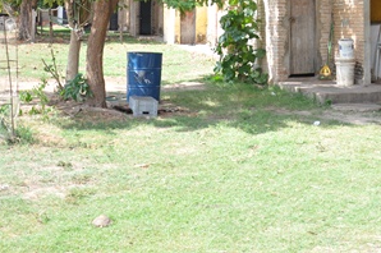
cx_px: 321
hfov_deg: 33.2
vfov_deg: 22.2
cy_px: -17
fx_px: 613
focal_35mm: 58
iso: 250
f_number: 3.5
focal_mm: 18
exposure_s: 1/500
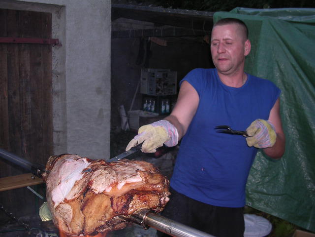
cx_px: 158
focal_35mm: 38
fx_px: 346
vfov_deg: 37.7
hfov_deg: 49.0
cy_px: 118
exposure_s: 1/60.1
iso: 100
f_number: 2.8
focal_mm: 5.8
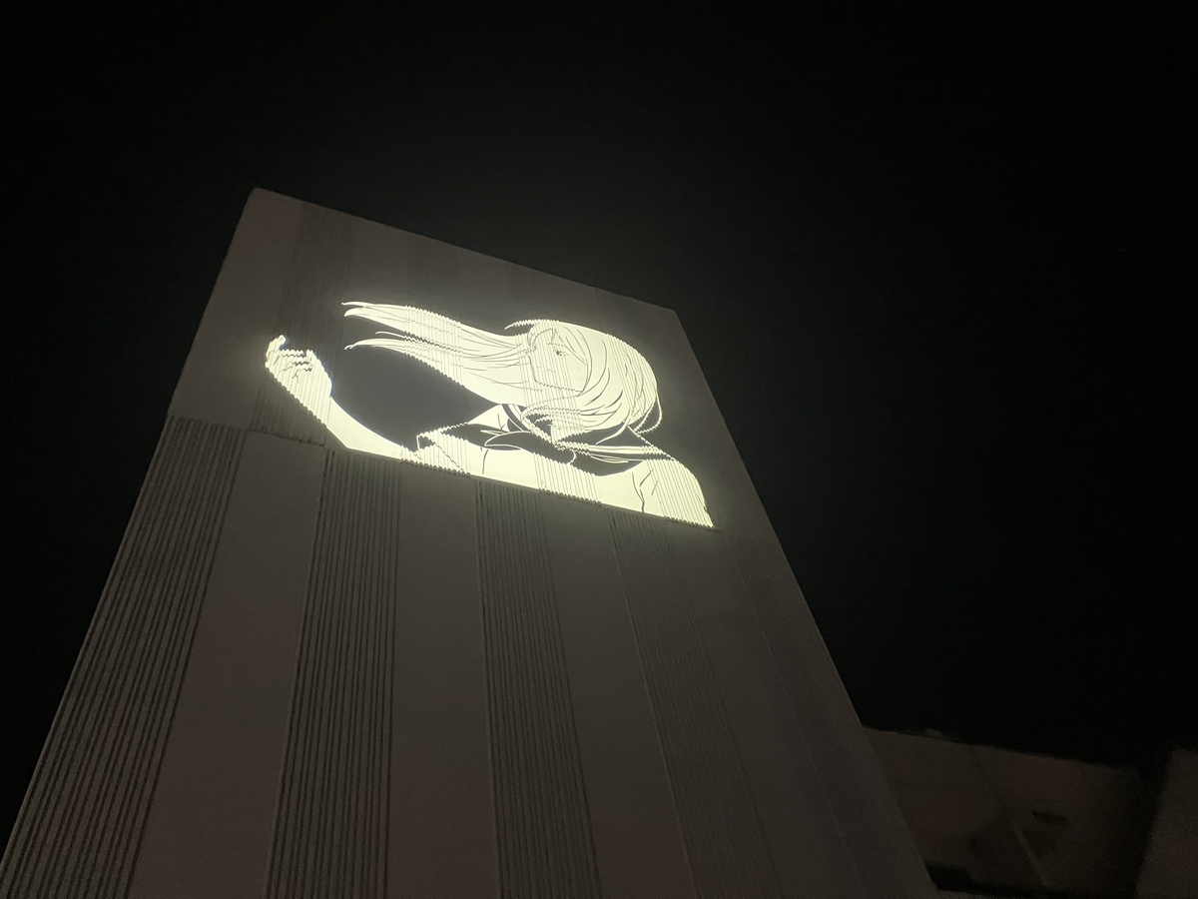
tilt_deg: +54.0
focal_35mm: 28
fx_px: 969
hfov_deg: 63.4
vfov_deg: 49.7
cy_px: 450
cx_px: 599
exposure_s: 1/15
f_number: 1.8
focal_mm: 3.99
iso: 2000
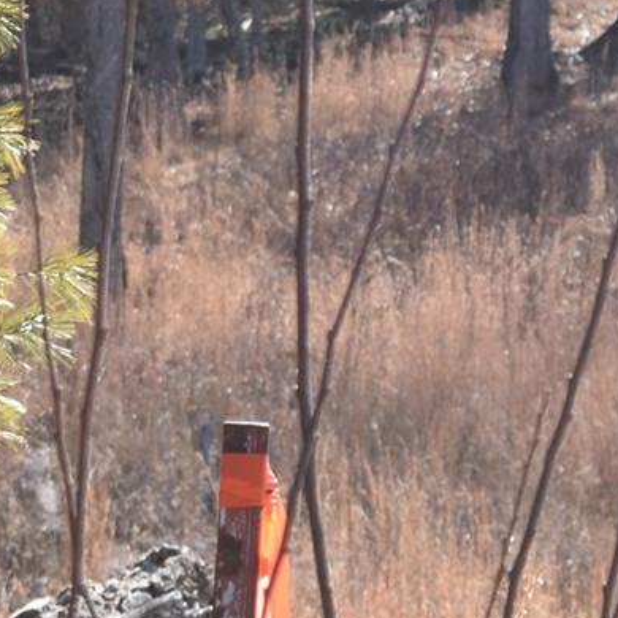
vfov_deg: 4.7
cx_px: 1006
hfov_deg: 4.7
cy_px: -116
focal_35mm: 368
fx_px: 7438
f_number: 8
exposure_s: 1/250
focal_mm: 55
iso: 250
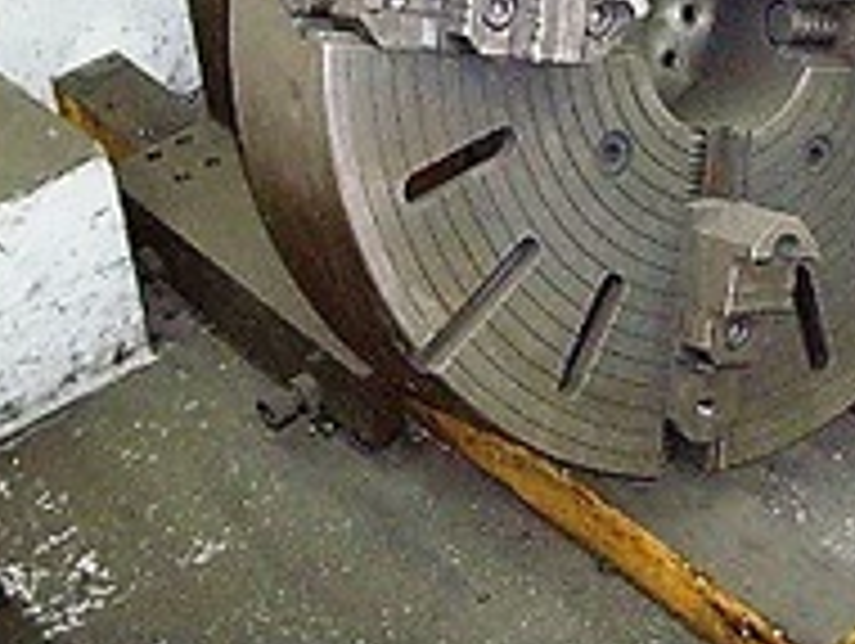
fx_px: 2028
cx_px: 652
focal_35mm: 82
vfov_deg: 17.6
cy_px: 5
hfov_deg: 23.5
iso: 400
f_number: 3.5
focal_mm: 6.6
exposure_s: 1/45
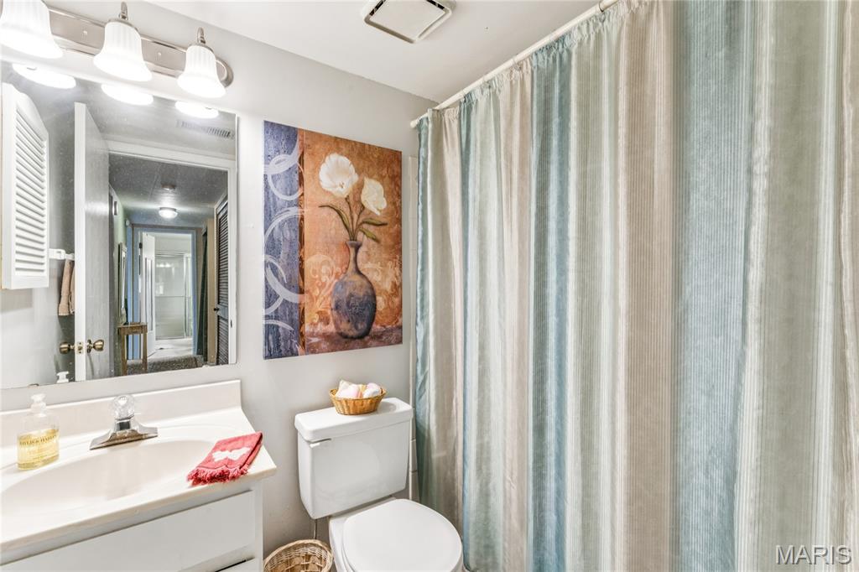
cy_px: 286
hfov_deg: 97.5
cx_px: 430
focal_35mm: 16
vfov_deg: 74.4
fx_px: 377
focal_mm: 15.8
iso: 320
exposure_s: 1/4
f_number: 13
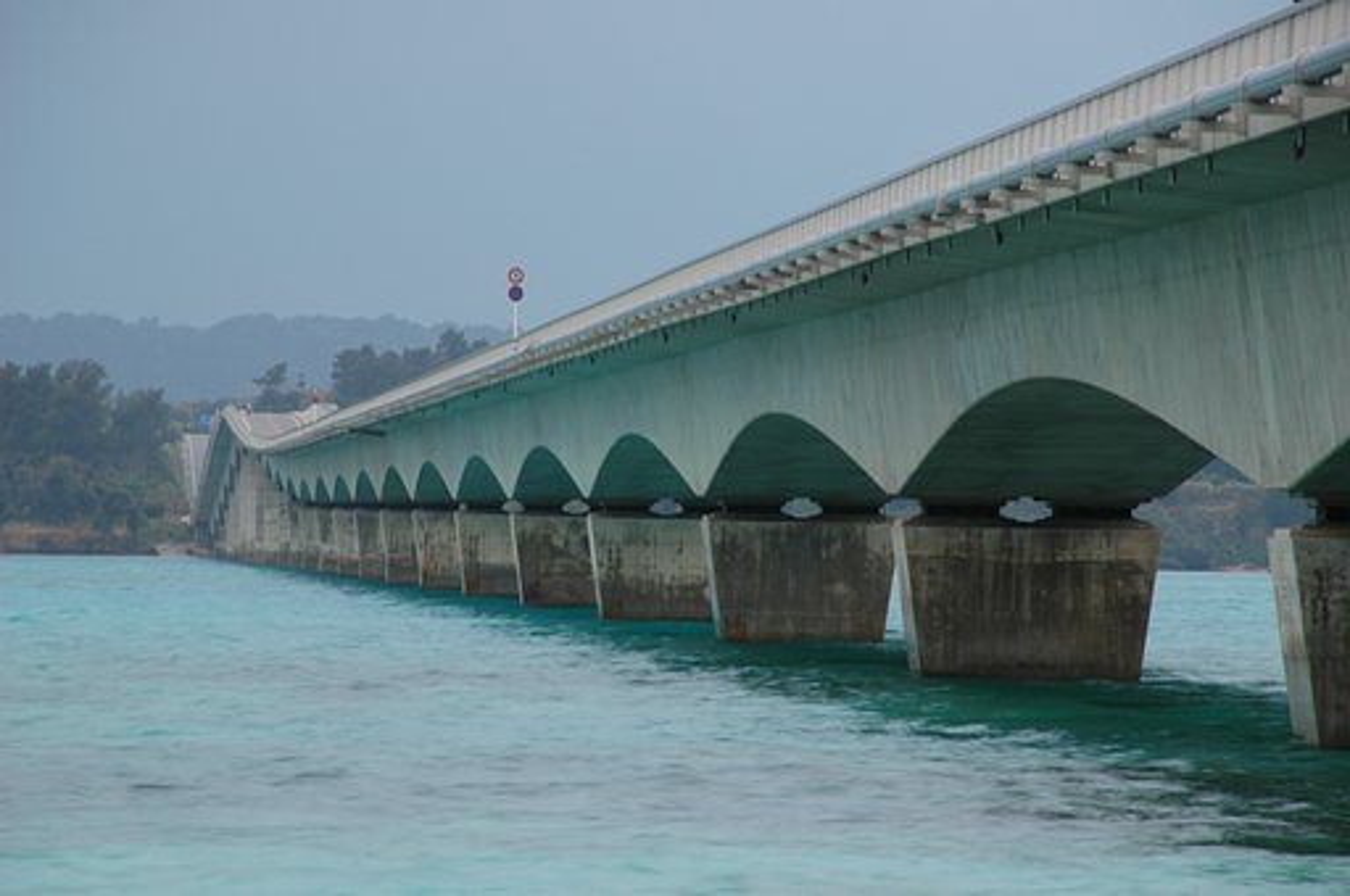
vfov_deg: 4.6
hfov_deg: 6.9
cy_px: 448
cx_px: 675
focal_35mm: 300
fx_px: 11236
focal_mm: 200
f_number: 10
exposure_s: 1/5
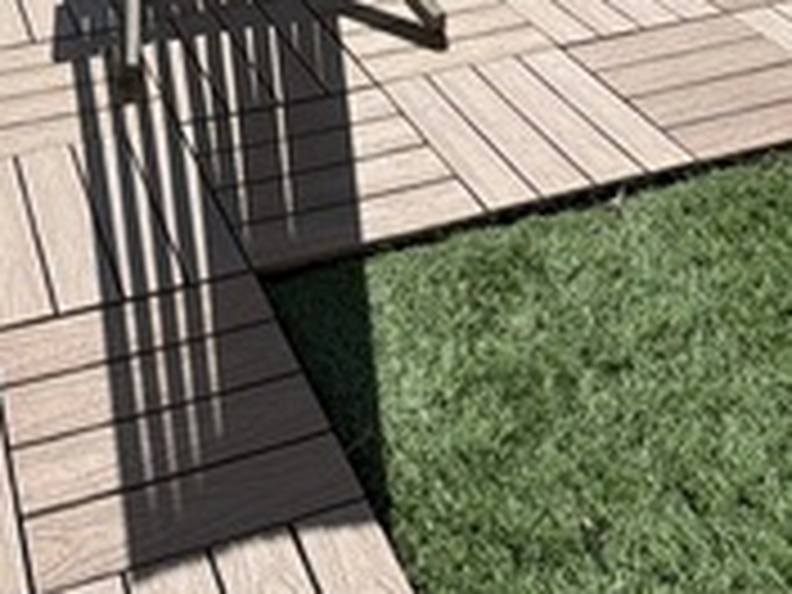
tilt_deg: -4.9
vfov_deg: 19.9
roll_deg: +1.9
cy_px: -482
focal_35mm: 53
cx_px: 164
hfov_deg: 35.1
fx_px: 1213
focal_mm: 2.22
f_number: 2.2
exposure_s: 1/1534
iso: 20
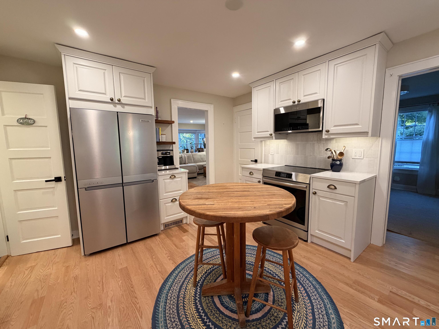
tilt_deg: -6.7
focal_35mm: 14
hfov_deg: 102.1
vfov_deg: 85.7
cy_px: 164
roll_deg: +0.9
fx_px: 178
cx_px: 220
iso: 250
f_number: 2.2
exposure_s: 1/120
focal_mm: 2.22
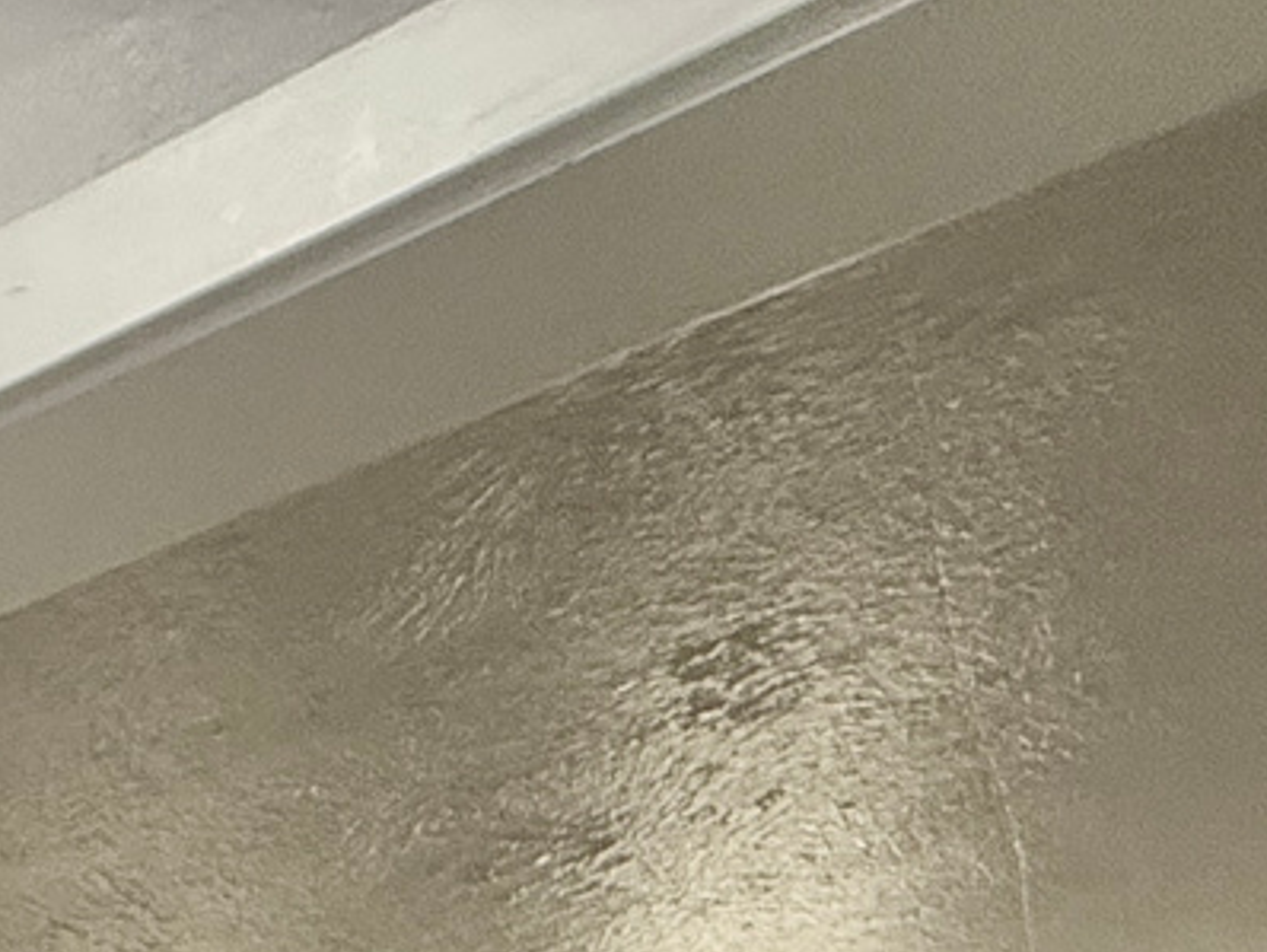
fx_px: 2637
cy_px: 2439
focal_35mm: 72
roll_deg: -0.8
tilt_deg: -4.7
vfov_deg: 13.3
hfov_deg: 17.8
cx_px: -1331
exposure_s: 1/120
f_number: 2.2
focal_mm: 2.22
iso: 250
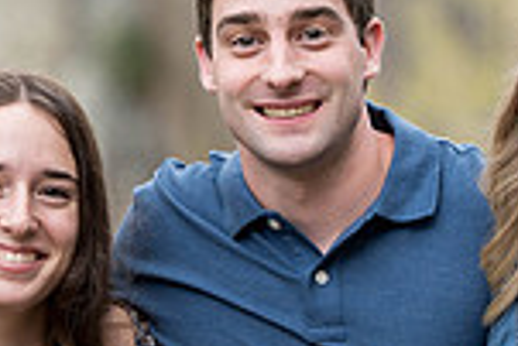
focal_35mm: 769
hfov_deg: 2.7
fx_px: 11075
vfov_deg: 1.8
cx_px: 220
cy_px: 238
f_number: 3.5
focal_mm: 200
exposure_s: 1/160
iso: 500
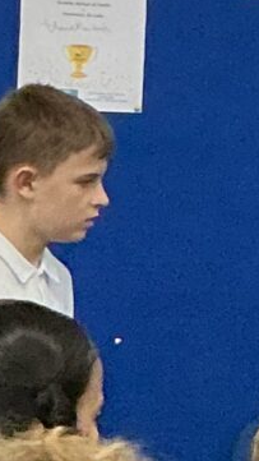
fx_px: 2735
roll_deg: -4.0
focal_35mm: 224
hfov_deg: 5.3
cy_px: 197
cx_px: 577
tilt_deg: -7.6
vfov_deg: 9.6
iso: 250
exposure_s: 1/60
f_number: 1.8
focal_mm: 3
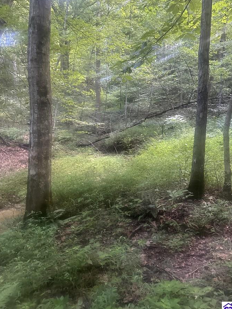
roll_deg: +1.4
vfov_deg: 67.3
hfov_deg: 53.0
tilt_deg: -3.6
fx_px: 232
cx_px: 124
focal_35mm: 26
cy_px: 148
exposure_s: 1/60
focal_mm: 6.86
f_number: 1.78
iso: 800
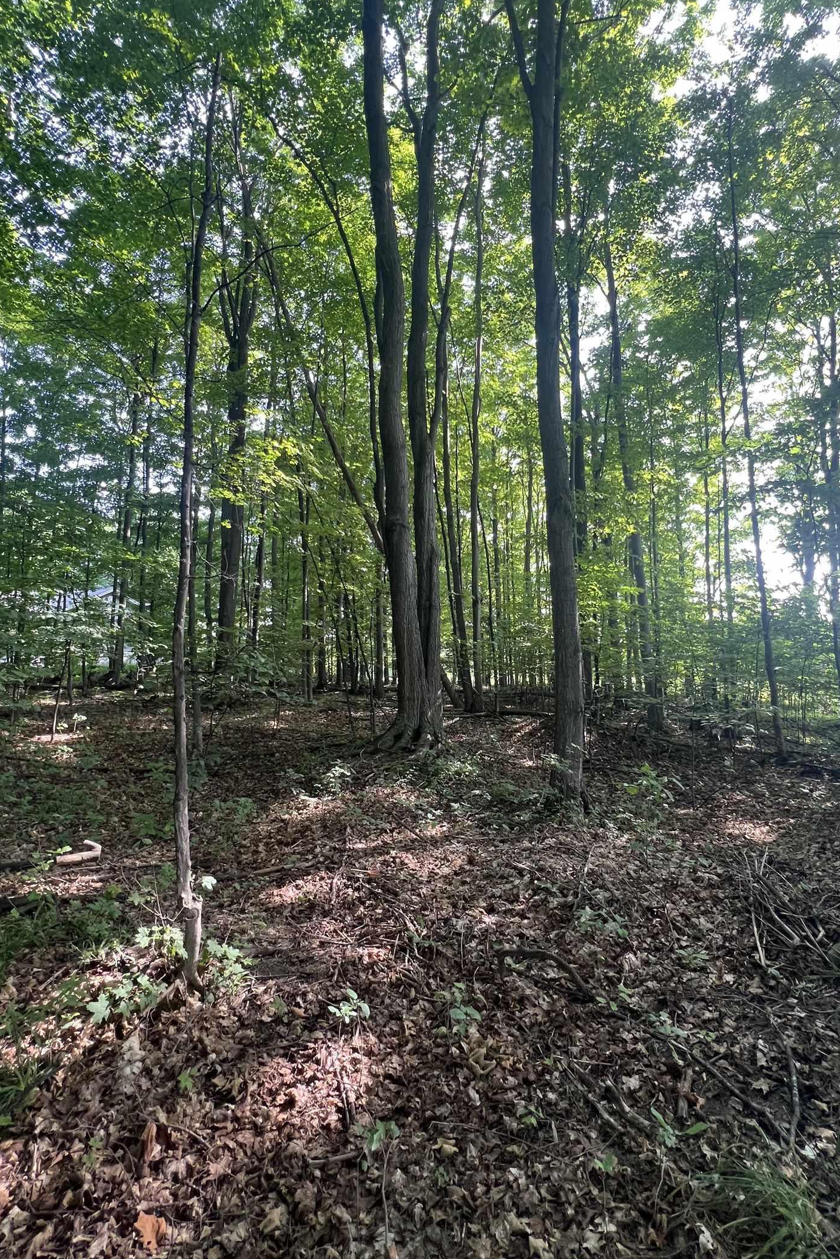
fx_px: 525
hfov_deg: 77.2
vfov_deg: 100.3
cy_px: 598
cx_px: 454
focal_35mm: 15
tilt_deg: +7.9
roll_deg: +3.4
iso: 100
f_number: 1.8
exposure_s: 1/99
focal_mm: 1.57
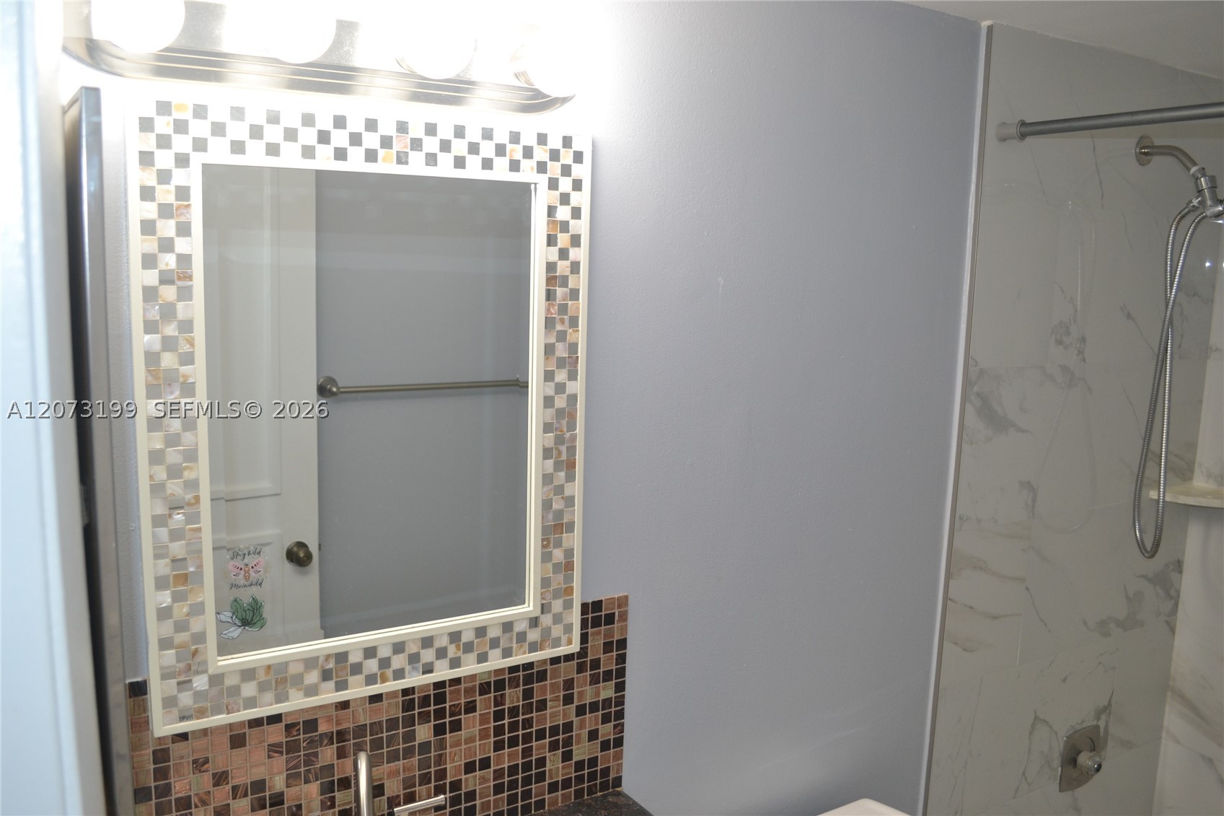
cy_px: 408
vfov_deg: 47.9
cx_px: 612
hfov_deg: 67.4
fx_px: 918
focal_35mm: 27
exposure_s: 1/60
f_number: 3.5
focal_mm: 18
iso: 400
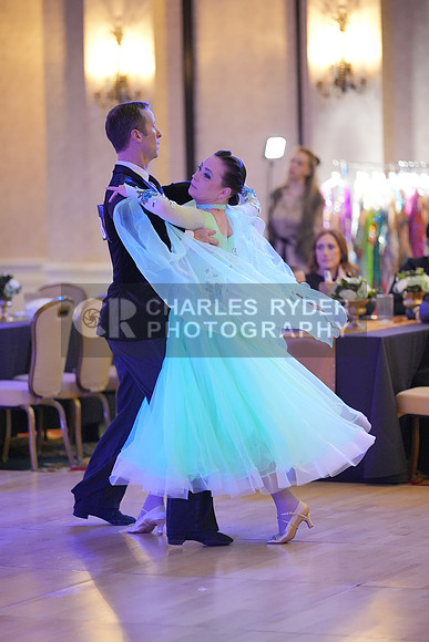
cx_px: 214
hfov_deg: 9.7
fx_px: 2537
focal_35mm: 142
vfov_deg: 14.4
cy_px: 321
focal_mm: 142
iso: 6400
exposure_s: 1/500
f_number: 2
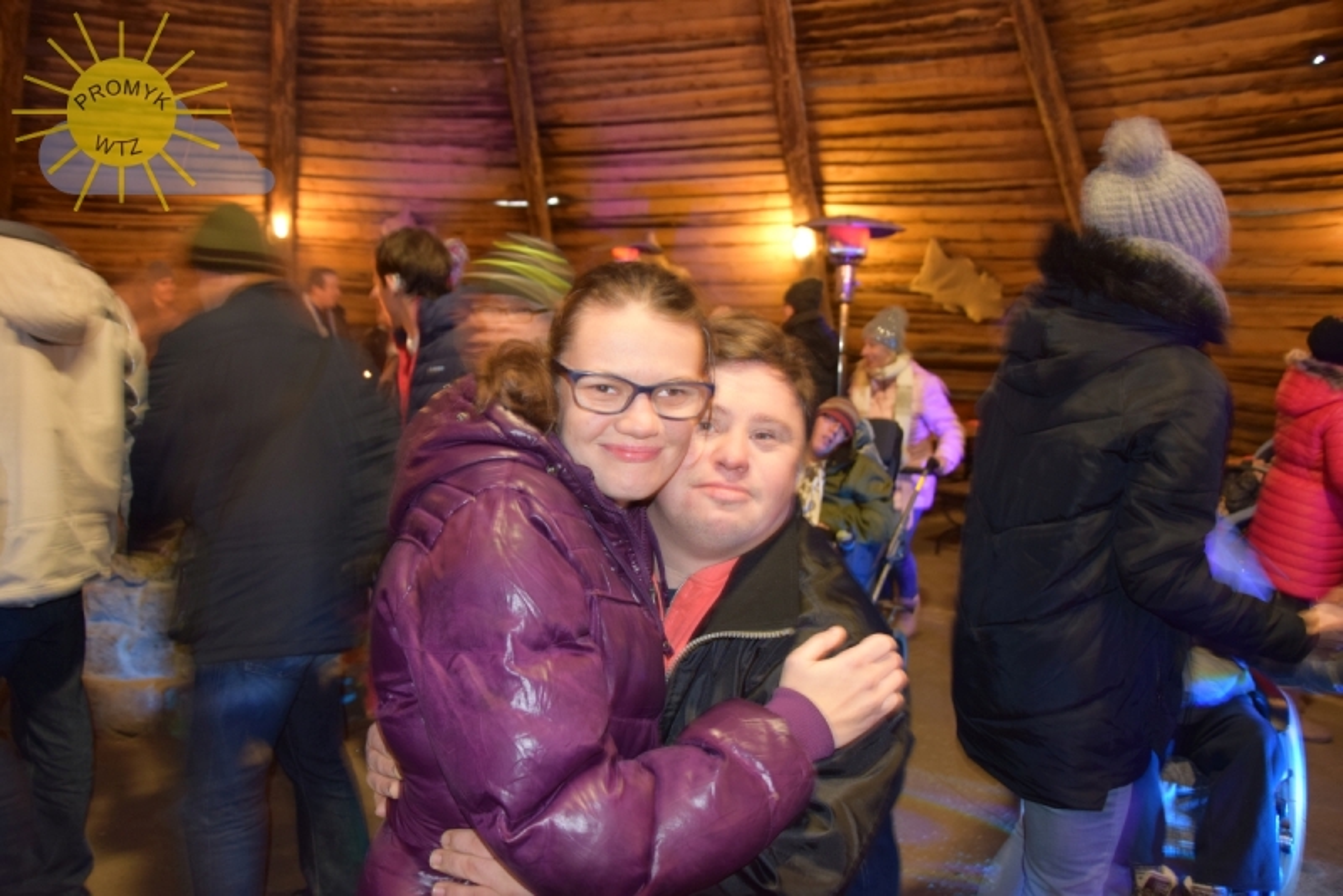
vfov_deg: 48.0
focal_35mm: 27
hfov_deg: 67.4
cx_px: 672
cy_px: 448
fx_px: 1008
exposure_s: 1/5
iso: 800
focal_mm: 18
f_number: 3.5
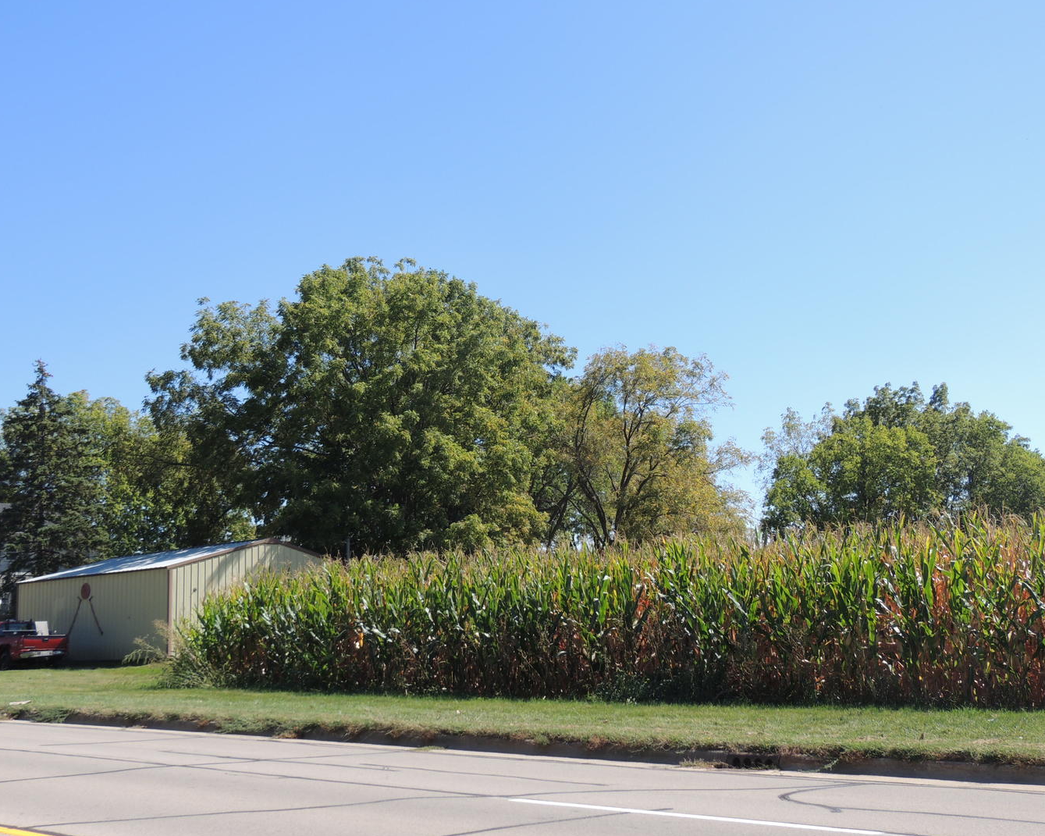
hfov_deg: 43.8
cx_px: 553
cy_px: 418
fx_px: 1299
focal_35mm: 42
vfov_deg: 35.7
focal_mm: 7.1
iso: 100
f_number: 3.3
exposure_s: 1/800
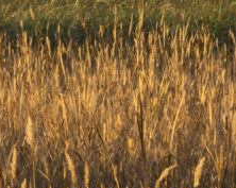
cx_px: -20
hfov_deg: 4.8
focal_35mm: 406
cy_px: -59
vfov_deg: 3.8
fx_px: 2832
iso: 400
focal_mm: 45
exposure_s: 1/40
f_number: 22
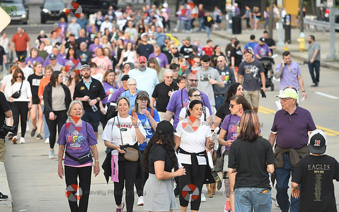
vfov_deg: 4.9
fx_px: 2490
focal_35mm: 270
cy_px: 105
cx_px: 169
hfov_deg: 7.8
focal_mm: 175
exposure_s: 1/1000
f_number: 4
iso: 1250
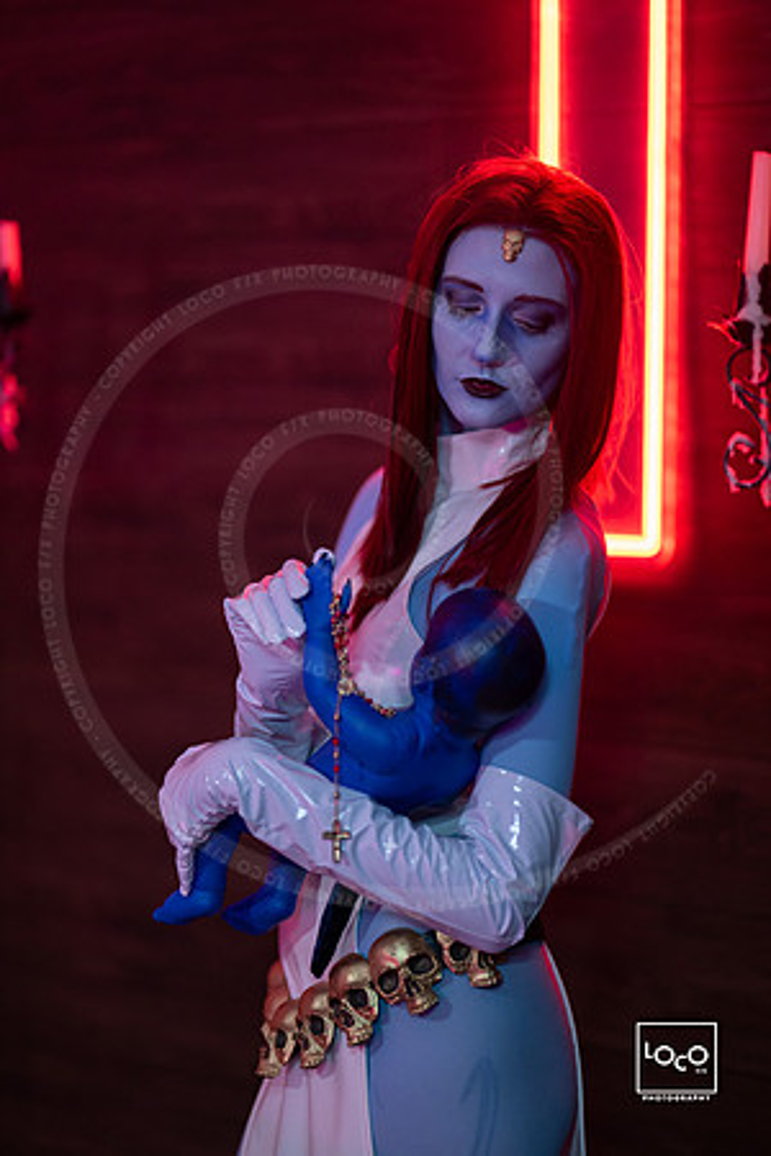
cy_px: 578
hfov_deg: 16.1
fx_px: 2730
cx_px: 386
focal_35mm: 85
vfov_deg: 23.9
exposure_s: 1/250
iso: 1000
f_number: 1.2
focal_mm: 85
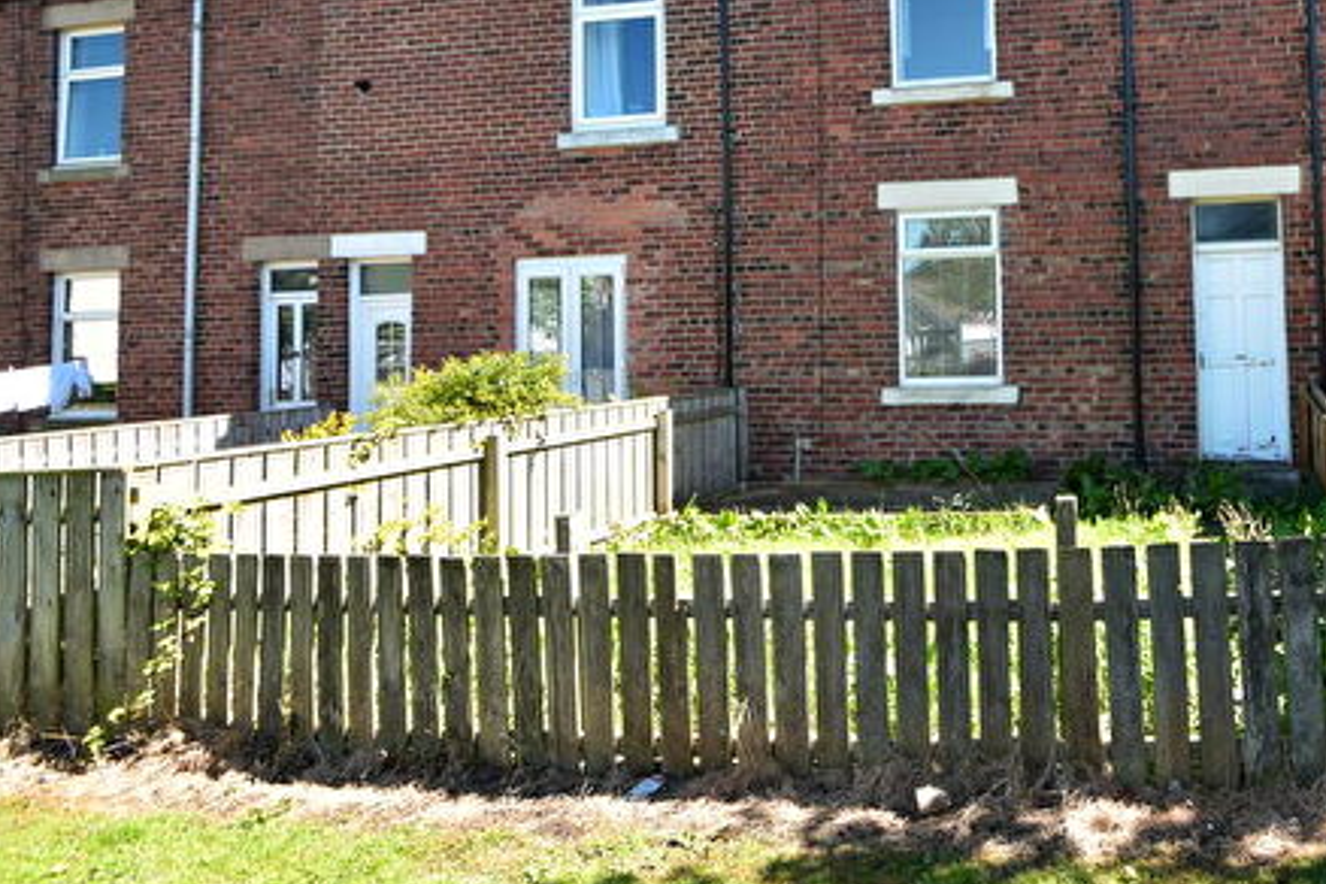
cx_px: 1051
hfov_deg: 67.2
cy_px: 259
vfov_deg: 51.6
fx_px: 884
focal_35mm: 24
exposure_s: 1/200
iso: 360
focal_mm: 10
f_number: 10
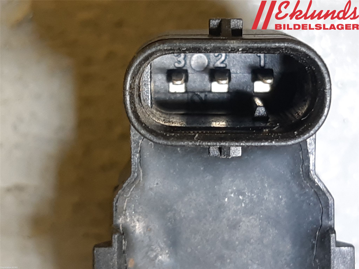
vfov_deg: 53.1
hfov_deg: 67.3
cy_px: 134
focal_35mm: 26
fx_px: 270
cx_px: 180
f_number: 1.7
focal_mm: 3.93
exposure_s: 1/50
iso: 50
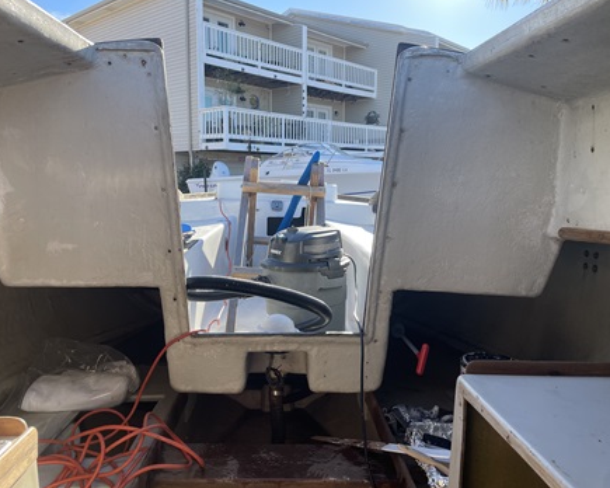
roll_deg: -0.1
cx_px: 285
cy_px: 237
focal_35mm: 28
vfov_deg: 51.5
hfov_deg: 62.2
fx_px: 506
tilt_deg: -7.0
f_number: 1.6
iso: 32
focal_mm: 4.2
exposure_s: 1/698
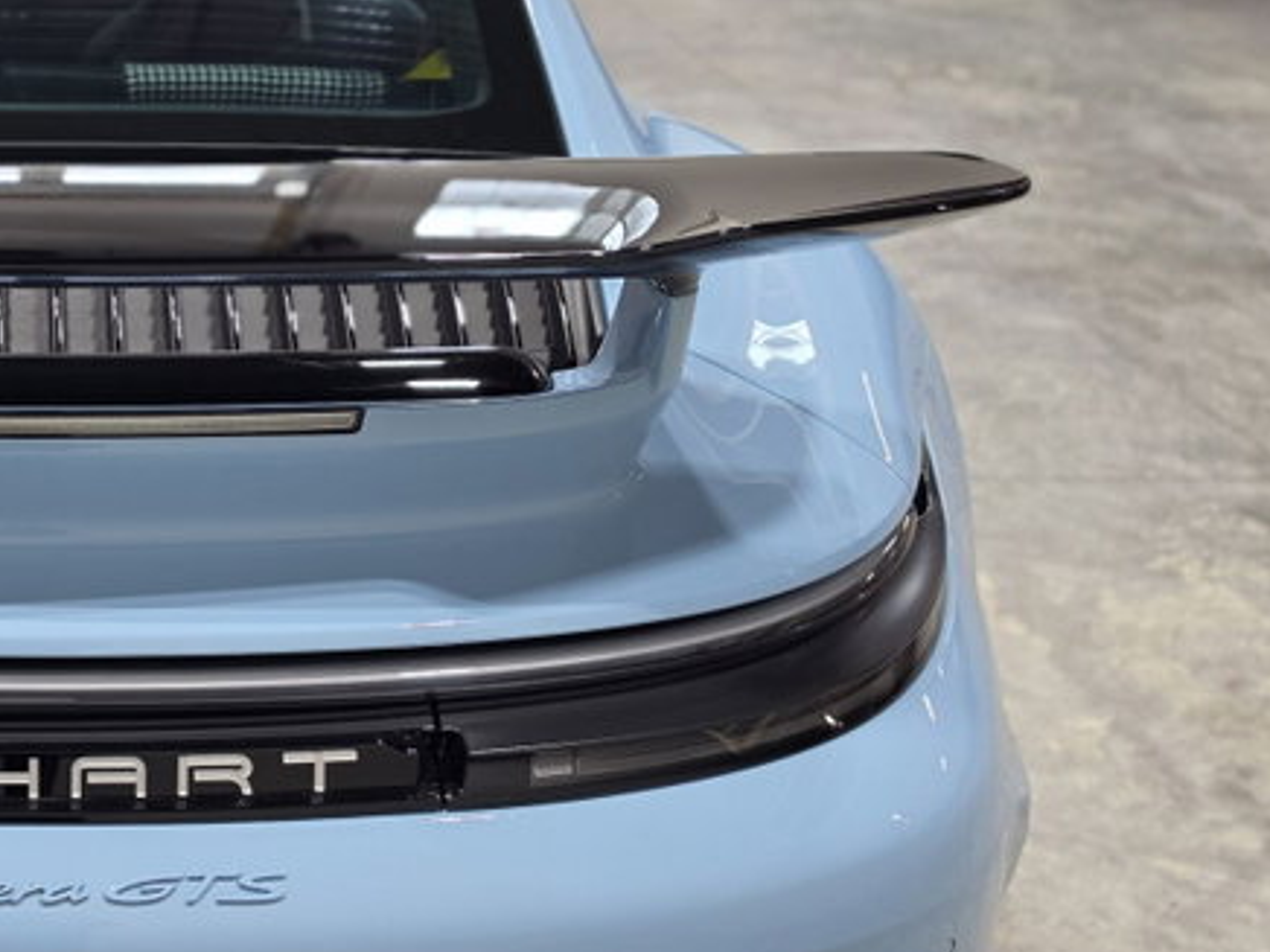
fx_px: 1981
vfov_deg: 27.0
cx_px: -3
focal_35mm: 54
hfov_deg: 32.6
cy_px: 530
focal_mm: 6.5
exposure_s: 1/180
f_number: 1.4
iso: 125
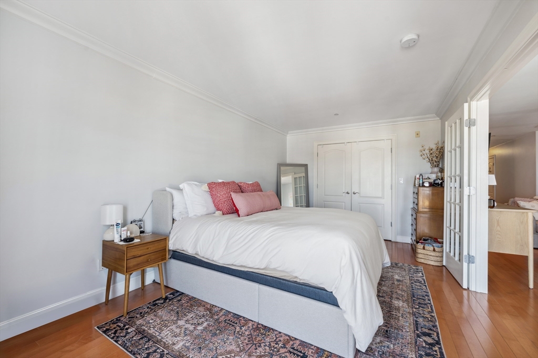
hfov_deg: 104.3
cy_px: 179
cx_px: 269
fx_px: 209
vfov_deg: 81.1
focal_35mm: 14
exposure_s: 1/2.5
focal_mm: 14
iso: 100
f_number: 8
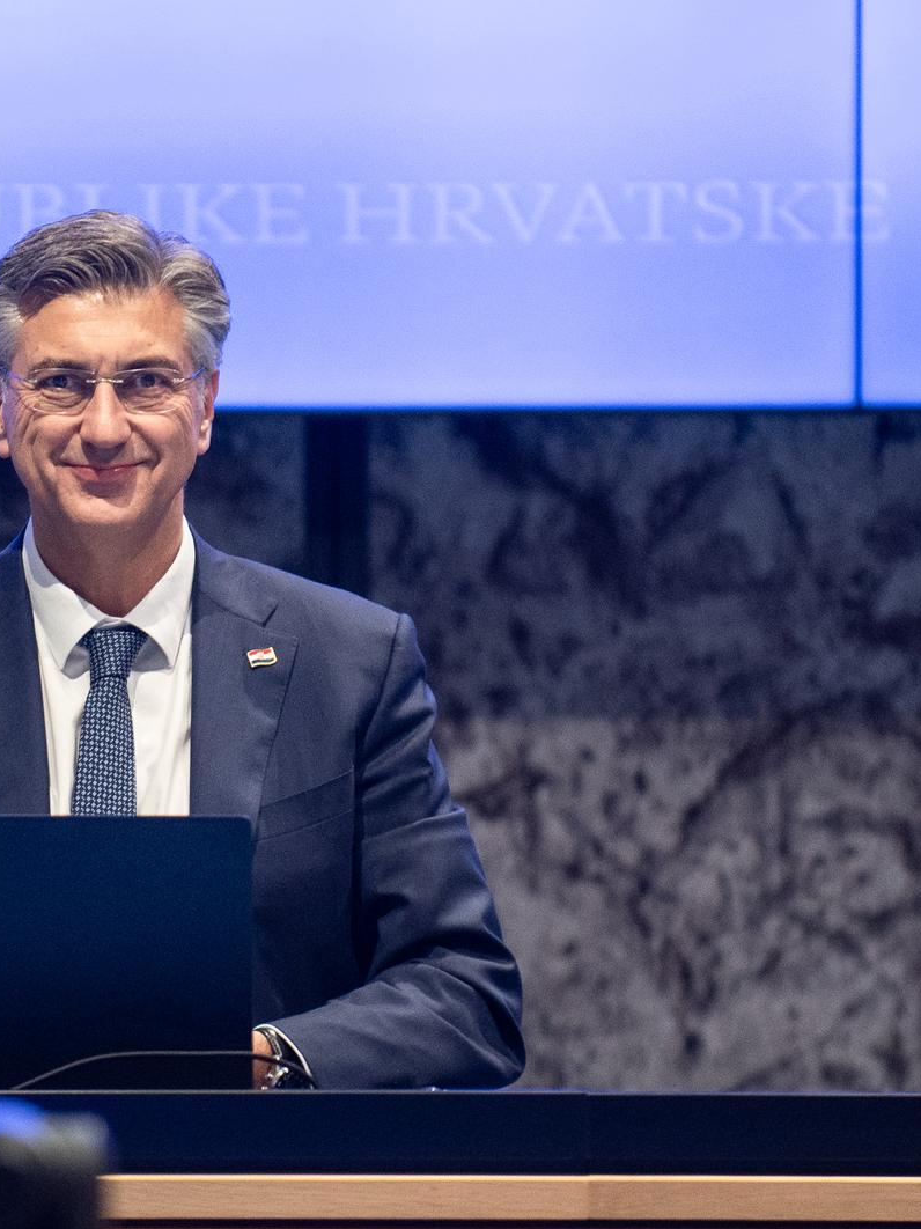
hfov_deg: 2.8
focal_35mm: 538
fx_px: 19093
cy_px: 457
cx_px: 138
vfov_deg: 3.7
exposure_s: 1/320
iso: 4000
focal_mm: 200
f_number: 2.8
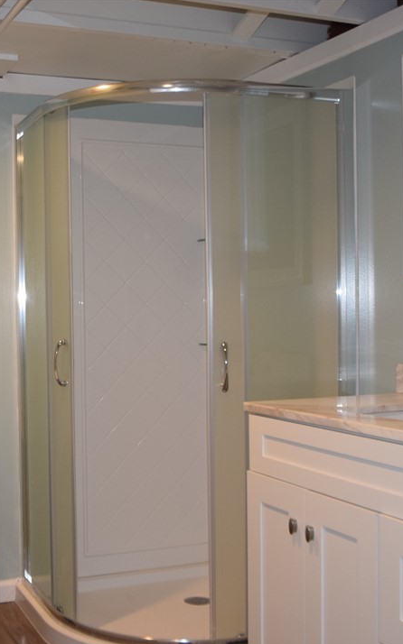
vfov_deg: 41.2
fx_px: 857
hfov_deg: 26.2
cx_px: 123
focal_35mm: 49
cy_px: 325
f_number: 5
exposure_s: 1/100
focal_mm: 21
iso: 800
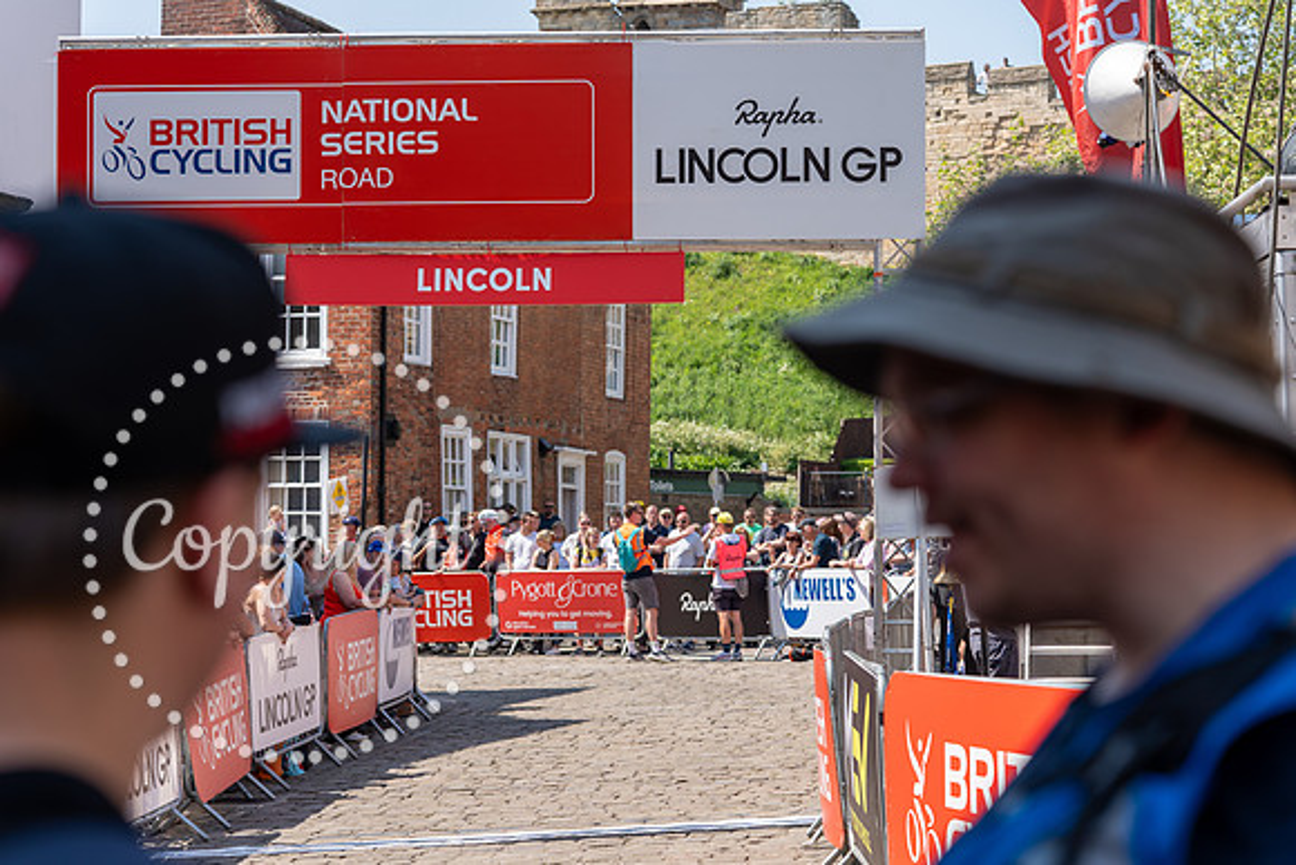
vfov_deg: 17.4
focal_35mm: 78
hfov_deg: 25.9
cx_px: 648
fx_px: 2820
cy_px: 432
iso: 160
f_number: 4.5
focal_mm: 75
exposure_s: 1/800
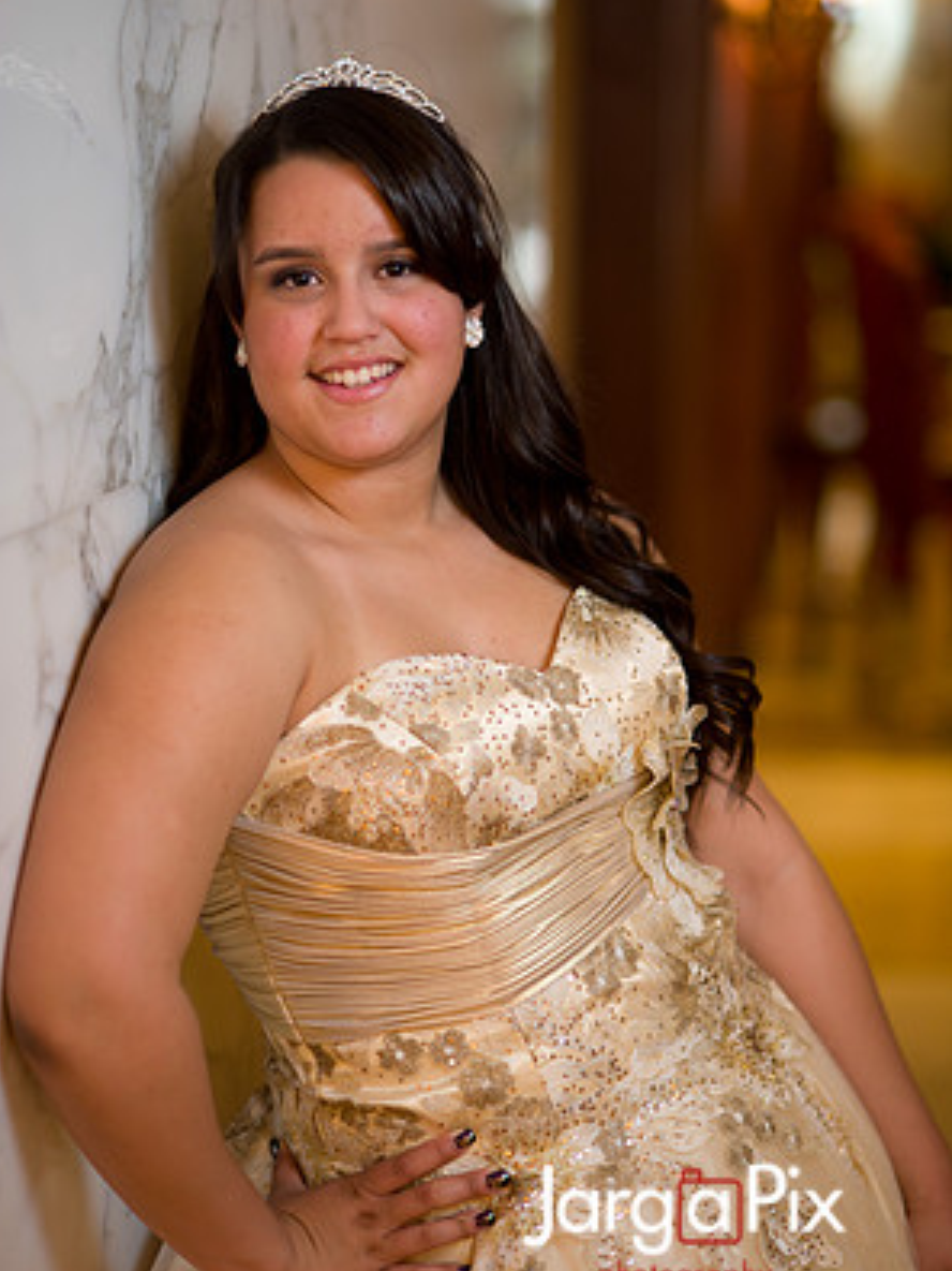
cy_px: 611
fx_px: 3412
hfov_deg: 15.9
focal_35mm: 93
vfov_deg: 21.1
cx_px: 474
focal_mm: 85
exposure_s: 1/125
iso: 800
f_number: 2
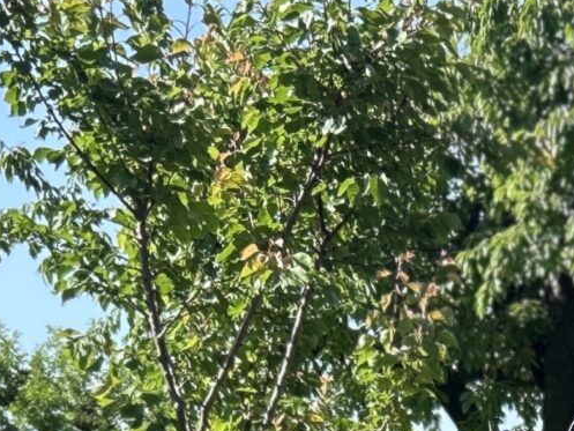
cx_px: 562
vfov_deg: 9.8
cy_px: 1020
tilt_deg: -8.7
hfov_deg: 14.5
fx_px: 2223
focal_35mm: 134
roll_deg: -0.5
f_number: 1.5
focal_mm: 5.7
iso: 50
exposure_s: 1/1029
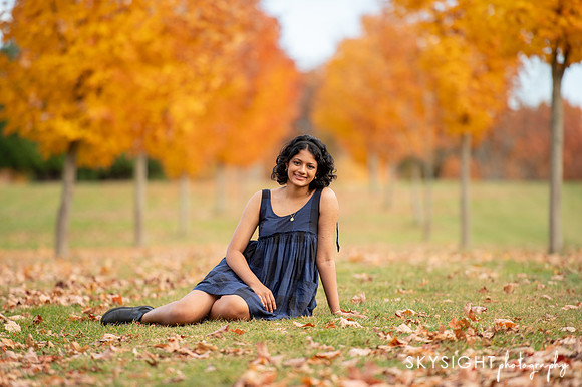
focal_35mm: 213
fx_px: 3449
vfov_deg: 6.4
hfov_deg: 9.6
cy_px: 201
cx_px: 275
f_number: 2.8
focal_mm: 200
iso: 400
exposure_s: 1/1000
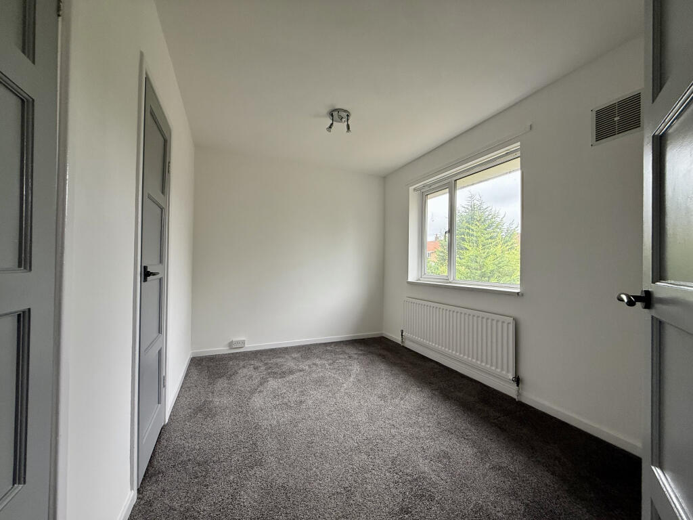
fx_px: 280
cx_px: 346
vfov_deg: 85.7
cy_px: 260
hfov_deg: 102.1
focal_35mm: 14
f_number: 2.2
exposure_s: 1/99
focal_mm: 2.22
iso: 80
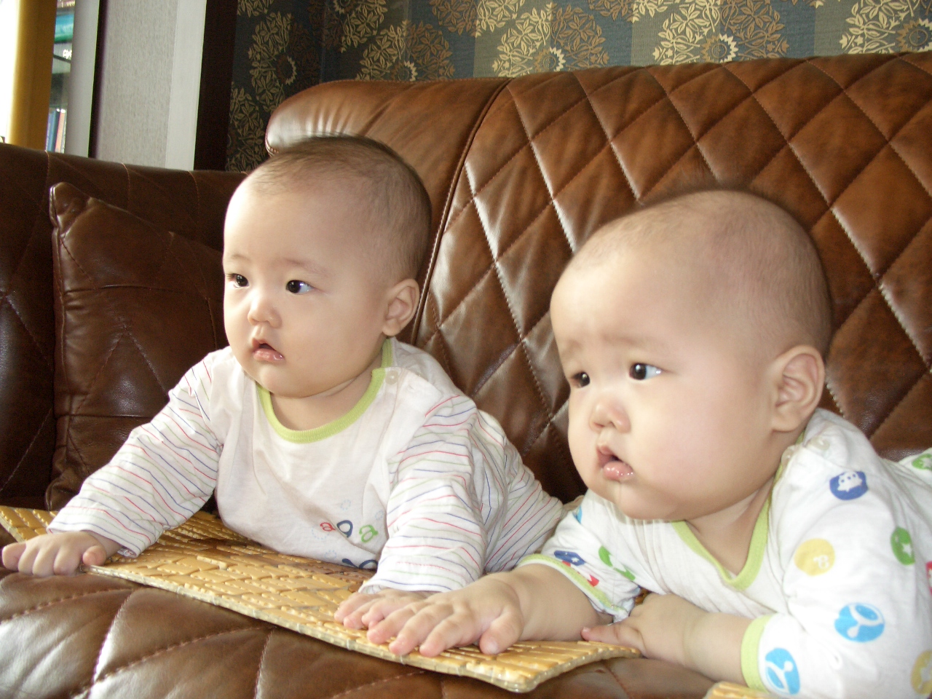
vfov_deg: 42.9
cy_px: 350
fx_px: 888
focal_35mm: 33
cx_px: 466
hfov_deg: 55.4
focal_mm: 7.1
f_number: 2.8
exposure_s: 1/60
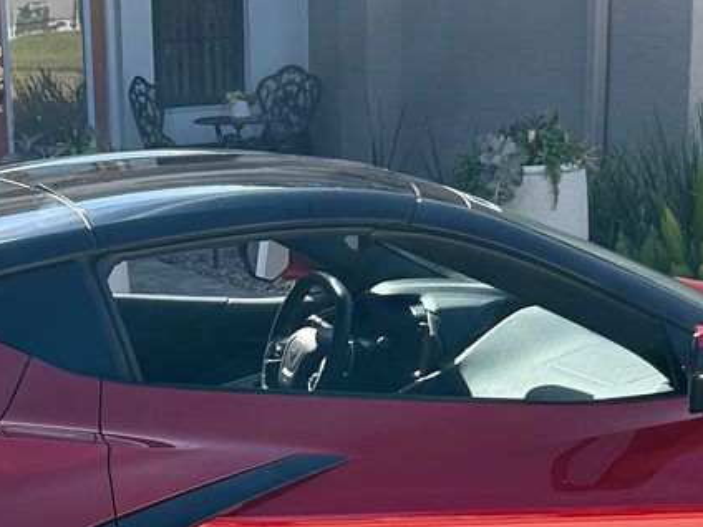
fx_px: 1990
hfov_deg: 19.6
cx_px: 43
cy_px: 646
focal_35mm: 98
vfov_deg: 14.6
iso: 50
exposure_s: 1/1183
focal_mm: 5.7
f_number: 1.5
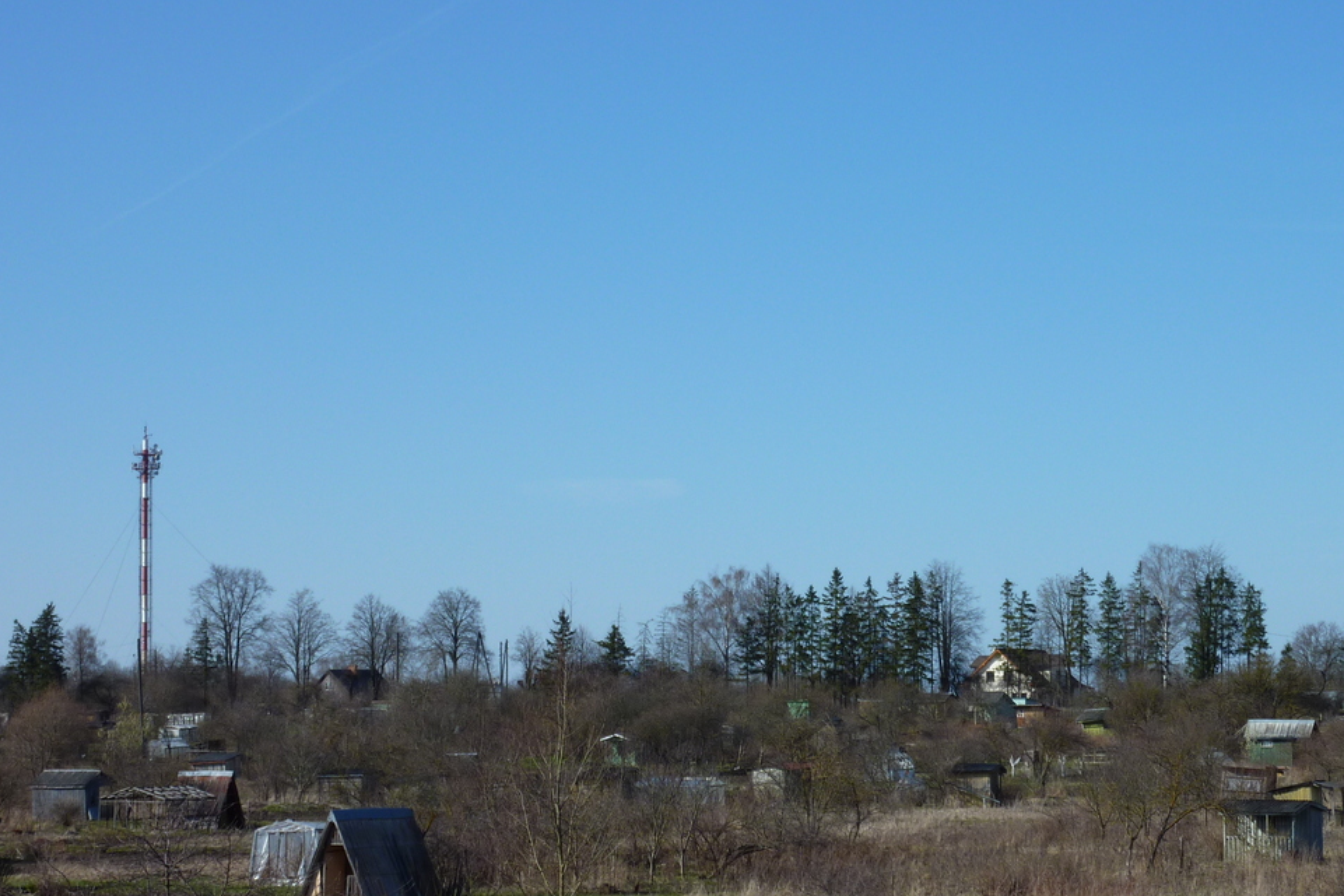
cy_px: 580
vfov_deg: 15.7
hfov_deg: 23.4
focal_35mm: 87
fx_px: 3248
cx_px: 752
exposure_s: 1/500
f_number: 5.6
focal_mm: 11
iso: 80
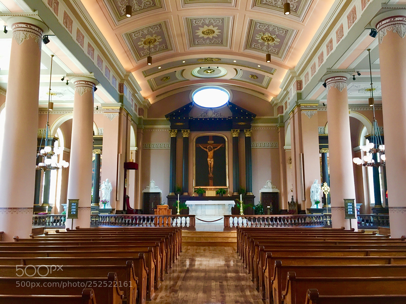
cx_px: 203
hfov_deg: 61.7
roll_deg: -0.3
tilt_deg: +9.2
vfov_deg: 48.2
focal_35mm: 29
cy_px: 152
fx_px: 340
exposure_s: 1/30
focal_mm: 4.15
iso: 100
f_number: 2.2
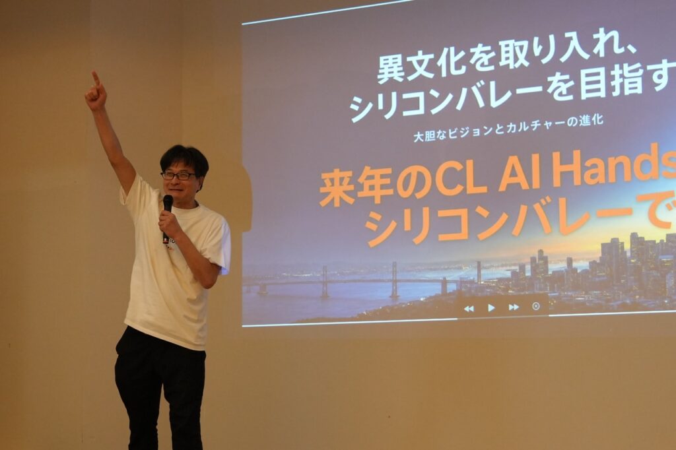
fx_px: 1314
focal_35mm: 70
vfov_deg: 19.4
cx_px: 338
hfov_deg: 28.9
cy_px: 225
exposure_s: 1/160
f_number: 4
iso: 3200
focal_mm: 47
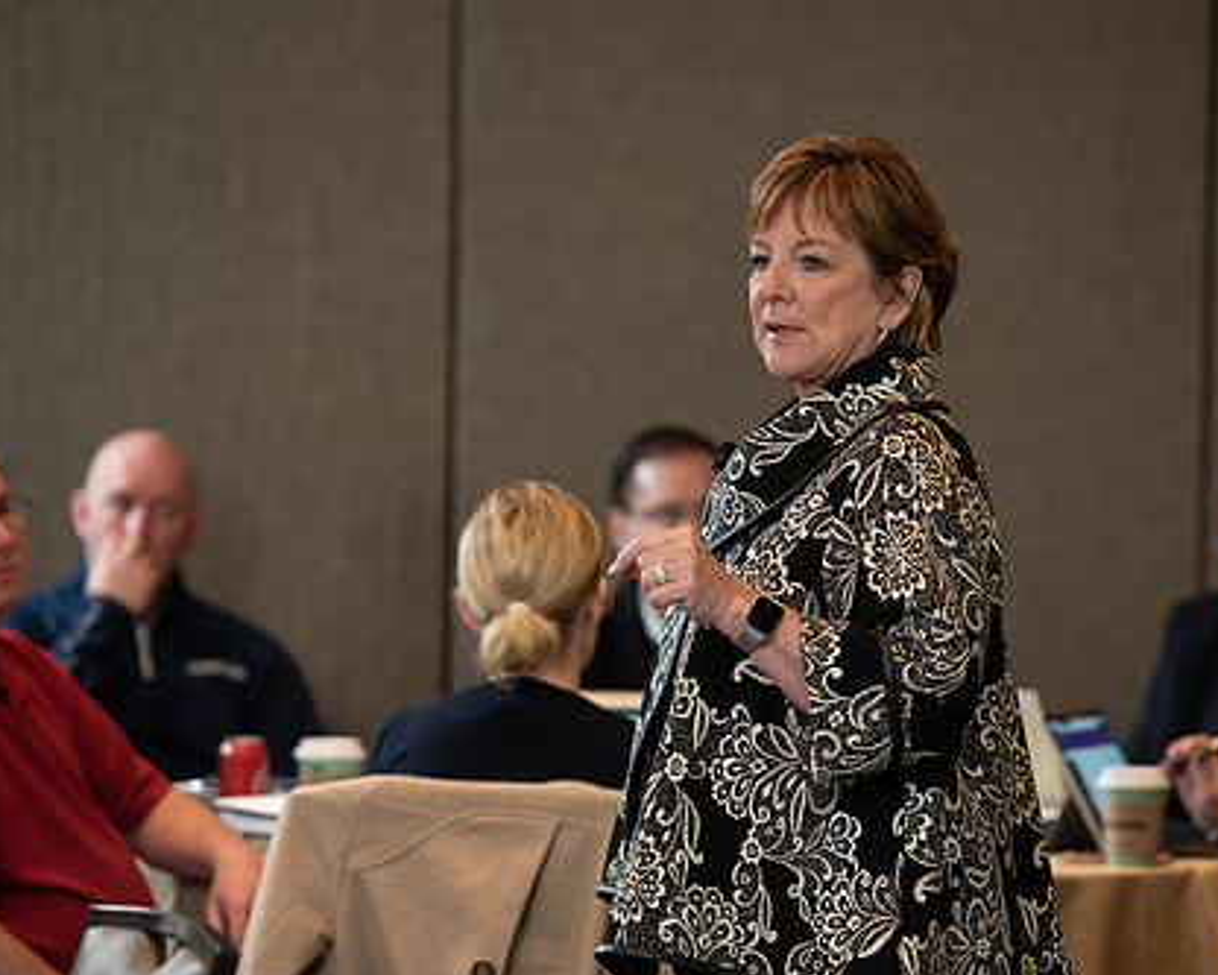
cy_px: 540
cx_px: 694
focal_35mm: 203
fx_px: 7319
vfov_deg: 7.6
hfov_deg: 9.5
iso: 1250
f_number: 3.5
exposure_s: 1/200
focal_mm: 155
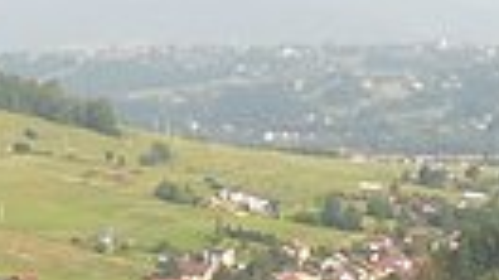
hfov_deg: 11.5
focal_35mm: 186
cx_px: 106
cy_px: 263
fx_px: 2459
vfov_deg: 6.5
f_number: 3.3
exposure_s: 1/640
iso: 125
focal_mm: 4.5
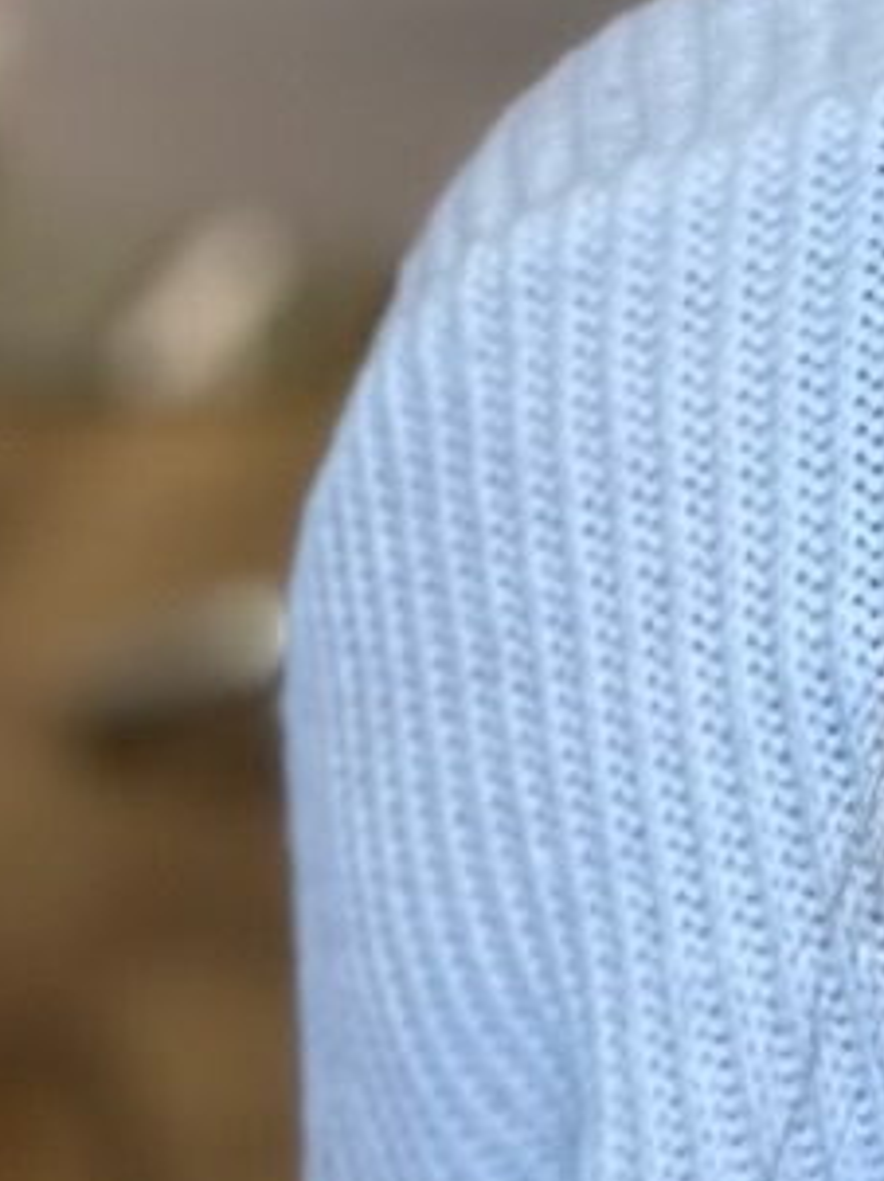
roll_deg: +0.8
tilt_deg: -15.4
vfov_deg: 11.6
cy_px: -637
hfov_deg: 8.4
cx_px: 2030
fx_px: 5558
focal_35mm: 163
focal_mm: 6.86
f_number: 1.78
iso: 64
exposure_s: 1/171
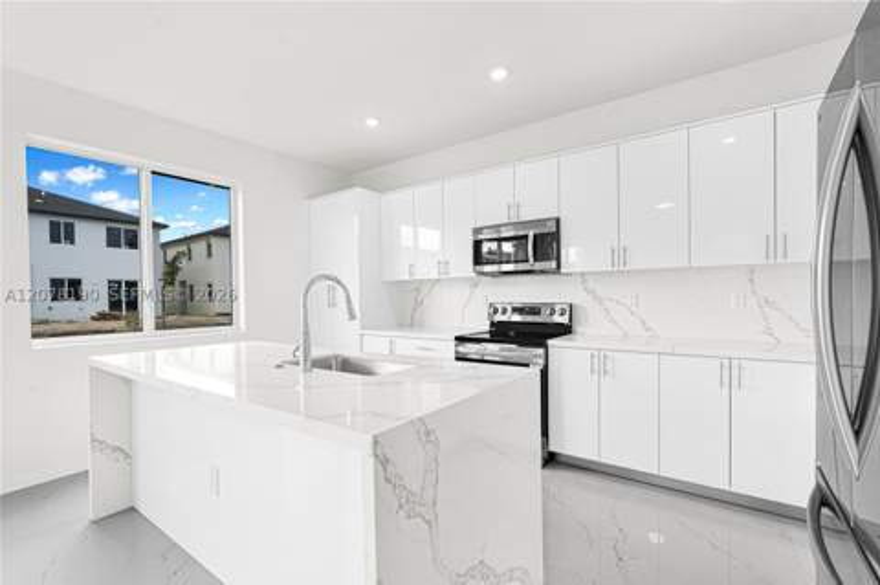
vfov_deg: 73.6
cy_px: 292
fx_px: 391
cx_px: 440
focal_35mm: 16
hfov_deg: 96.8
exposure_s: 1/30
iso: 160
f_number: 8
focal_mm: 16
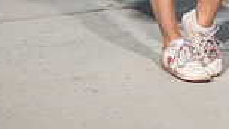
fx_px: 1039
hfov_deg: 12.5
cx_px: 178
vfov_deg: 6.7
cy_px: -188
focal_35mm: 171
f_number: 7.1
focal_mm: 56
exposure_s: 1/320
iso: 100
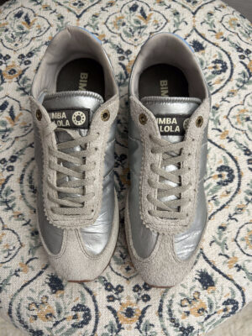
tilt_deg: -75.4
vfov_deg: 67.3
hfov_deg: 53.1
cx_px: 126
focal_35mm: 26
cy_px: 168
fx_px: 252
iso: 125
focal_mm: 5.7
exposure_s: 1/74
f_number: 1.5
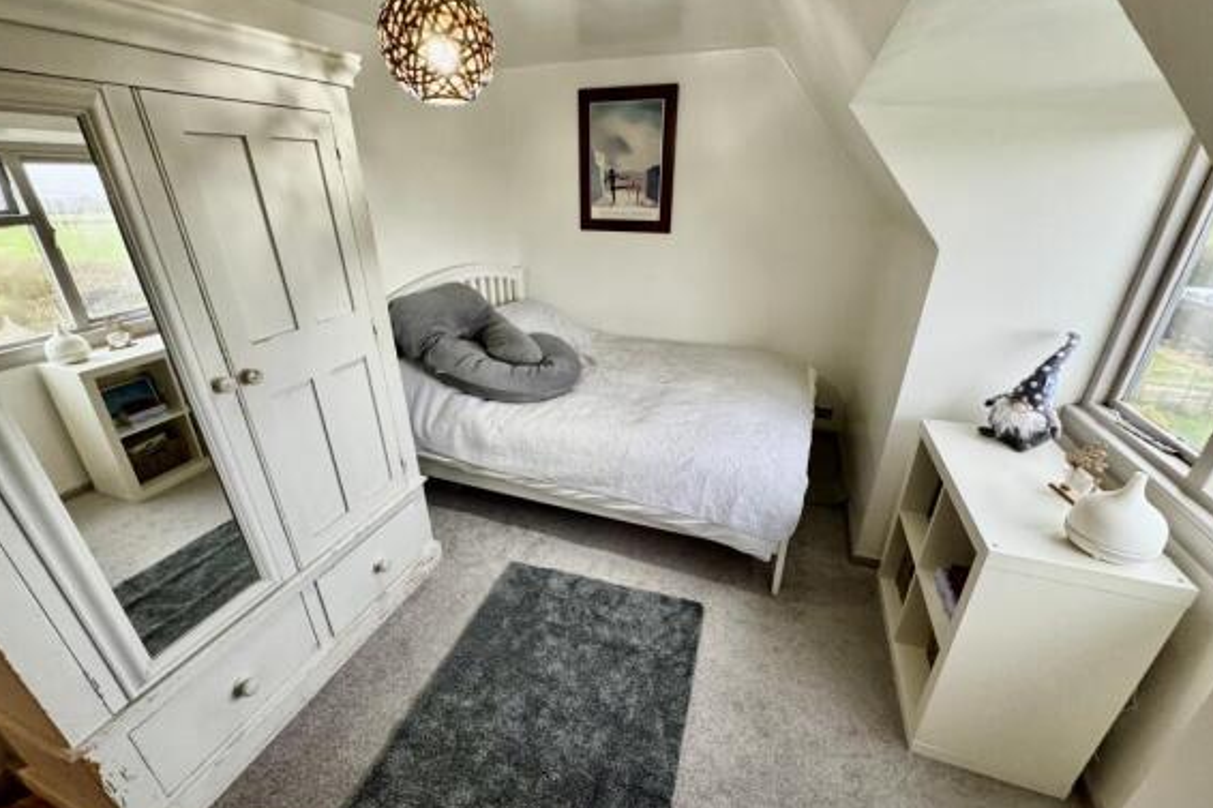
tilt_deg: -24.7
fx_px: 505
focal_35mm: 15
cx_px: 599
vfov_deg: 77.3
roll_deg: -0.2
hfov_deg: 100.4
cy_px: 408
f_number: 2.2
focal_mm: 2.22
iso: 400
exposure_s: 1/60
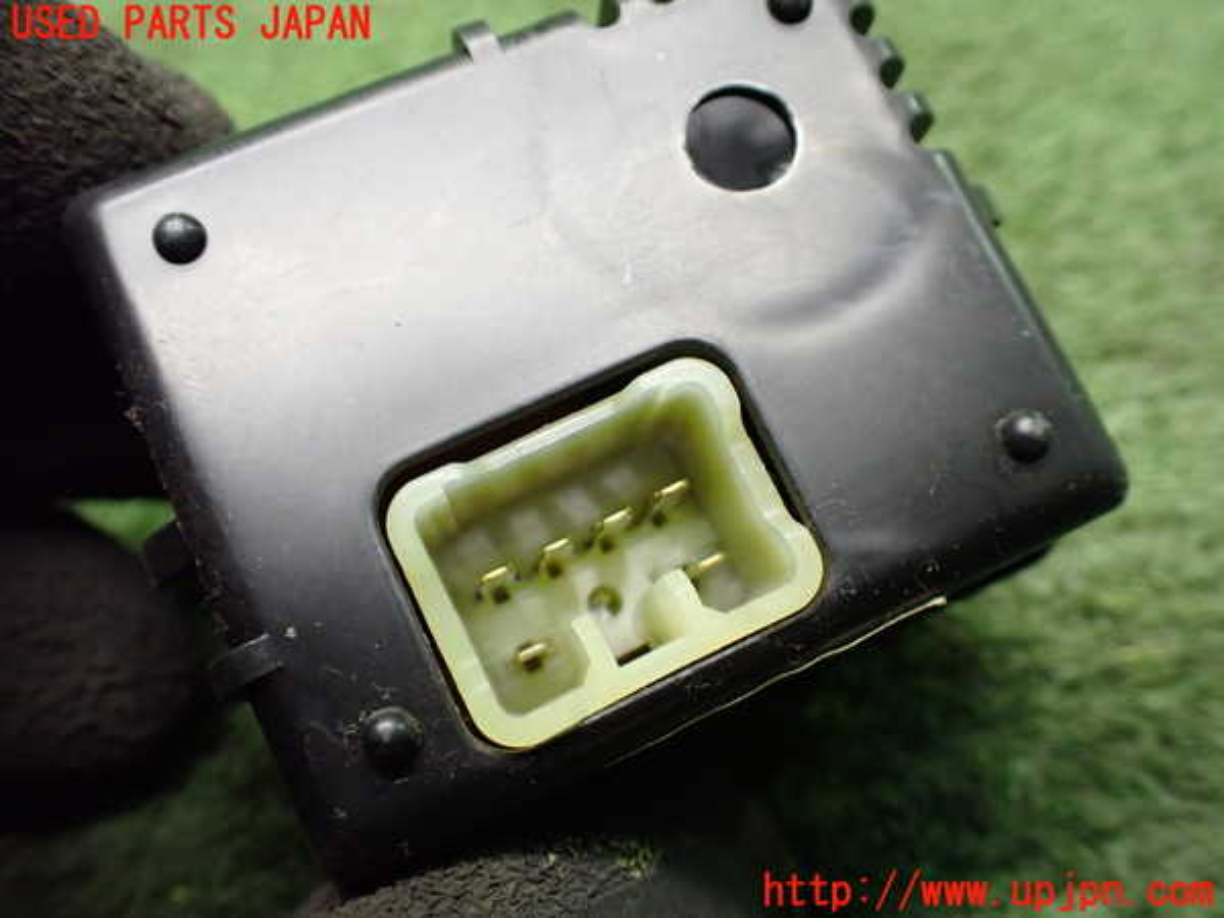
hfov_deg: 60.0
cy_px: 459
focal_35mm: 30
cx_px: 612
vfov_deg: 46.8
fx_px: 1061
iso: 800
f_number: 2.3
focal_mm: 5.4
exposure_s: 1/80
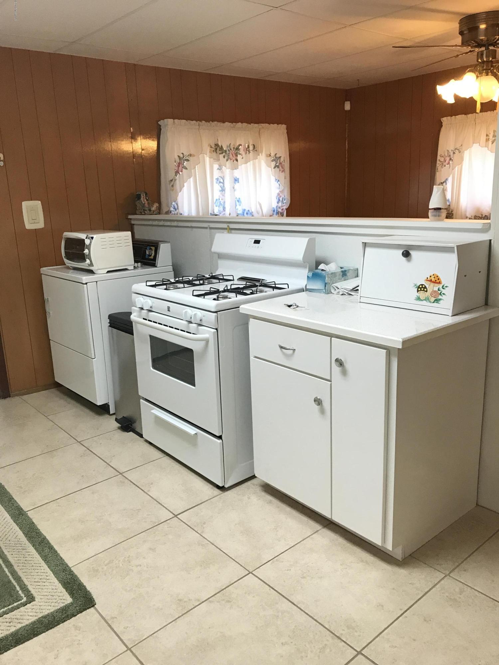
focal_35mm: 28
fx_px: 538
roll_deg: +2.6
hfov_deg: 49.7
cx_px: 250
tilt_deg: -14.2
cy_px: 332
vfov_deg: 63.4
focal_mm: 3.99
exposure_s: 1/30
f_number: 1.8
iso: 25
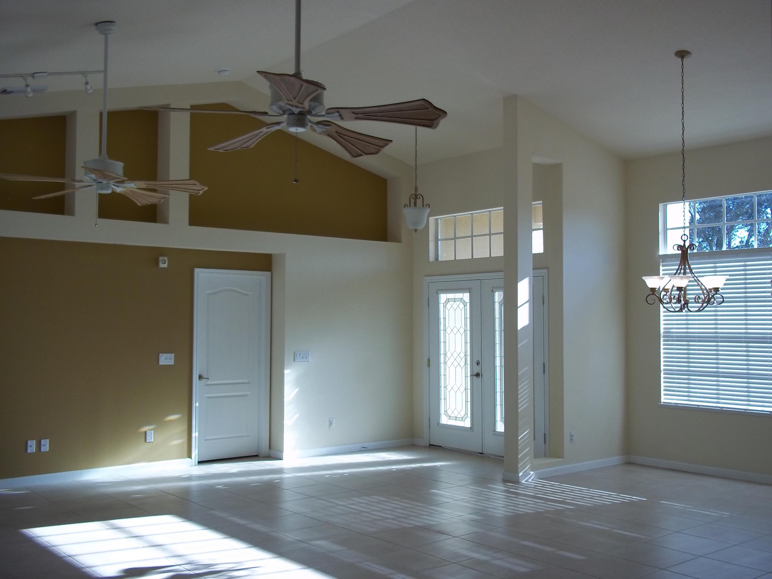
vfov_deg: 39.7
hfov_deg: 51.4
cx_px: 386
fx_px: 803
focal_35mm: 36
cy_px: 290
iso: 80
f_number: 3.1
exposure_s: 1/200
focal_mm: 6.5
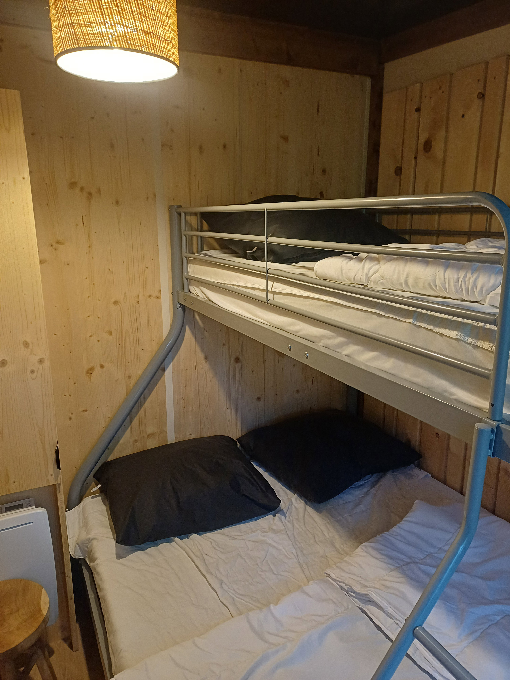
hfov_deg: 54.9
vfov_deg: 69.4
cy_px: 340
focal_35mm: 25
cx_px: 255
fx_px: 491
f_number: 1.8
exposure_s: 1/50
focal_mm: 4.65
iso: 400
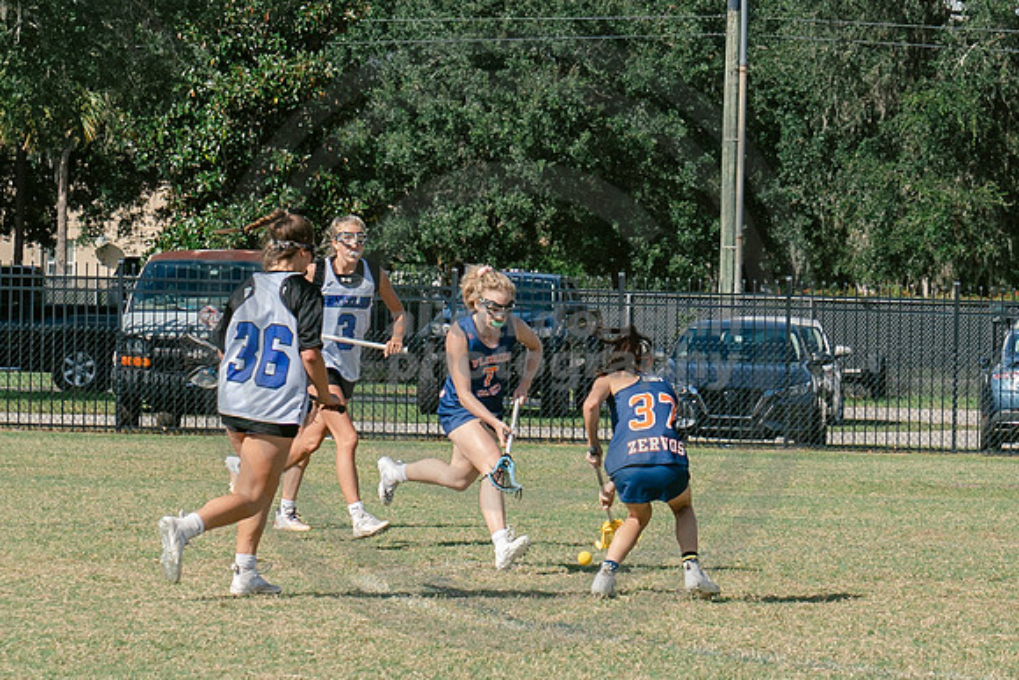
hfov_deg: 9.1
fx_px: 6376
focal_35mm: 225
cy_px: 451
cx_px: 795
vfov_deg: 6.1
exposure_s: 1/1000
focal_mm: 70
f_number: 5.6
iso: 250
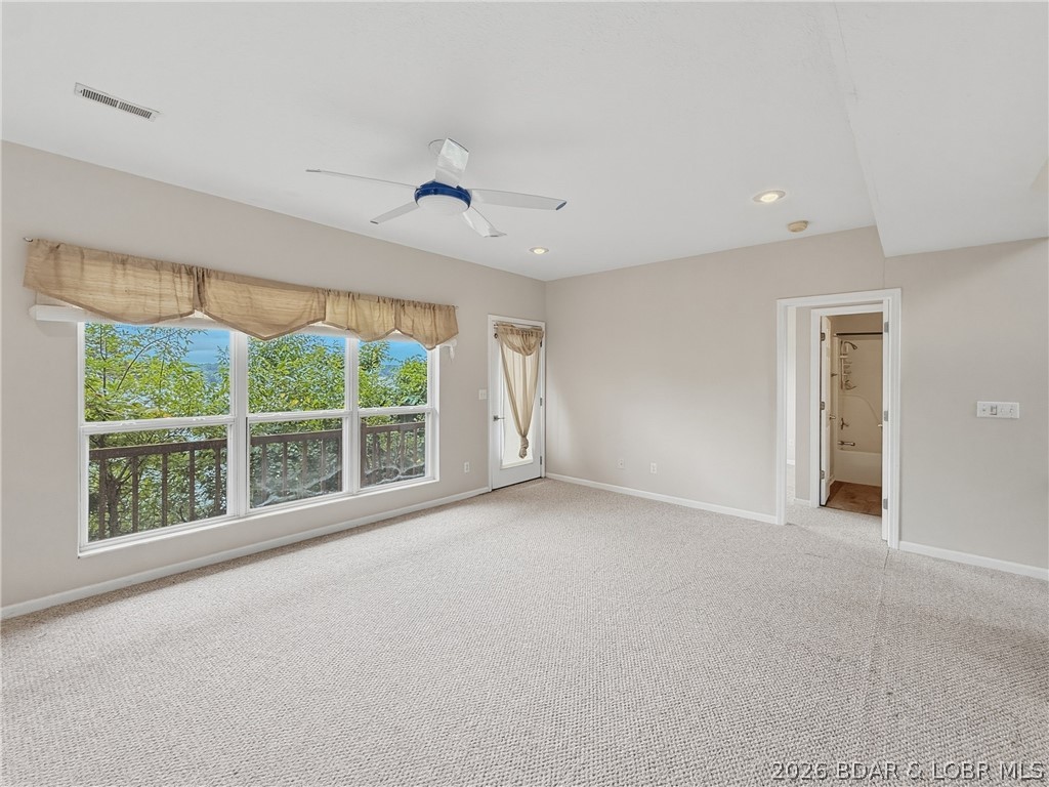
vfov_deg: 85.7
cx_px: 524
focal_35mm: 14
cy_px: 394
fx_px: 424
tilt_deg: -2.0
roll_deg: +0.6
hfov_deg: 102.1
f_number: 2.2
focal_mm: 2.2
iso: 64
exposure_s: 1/135
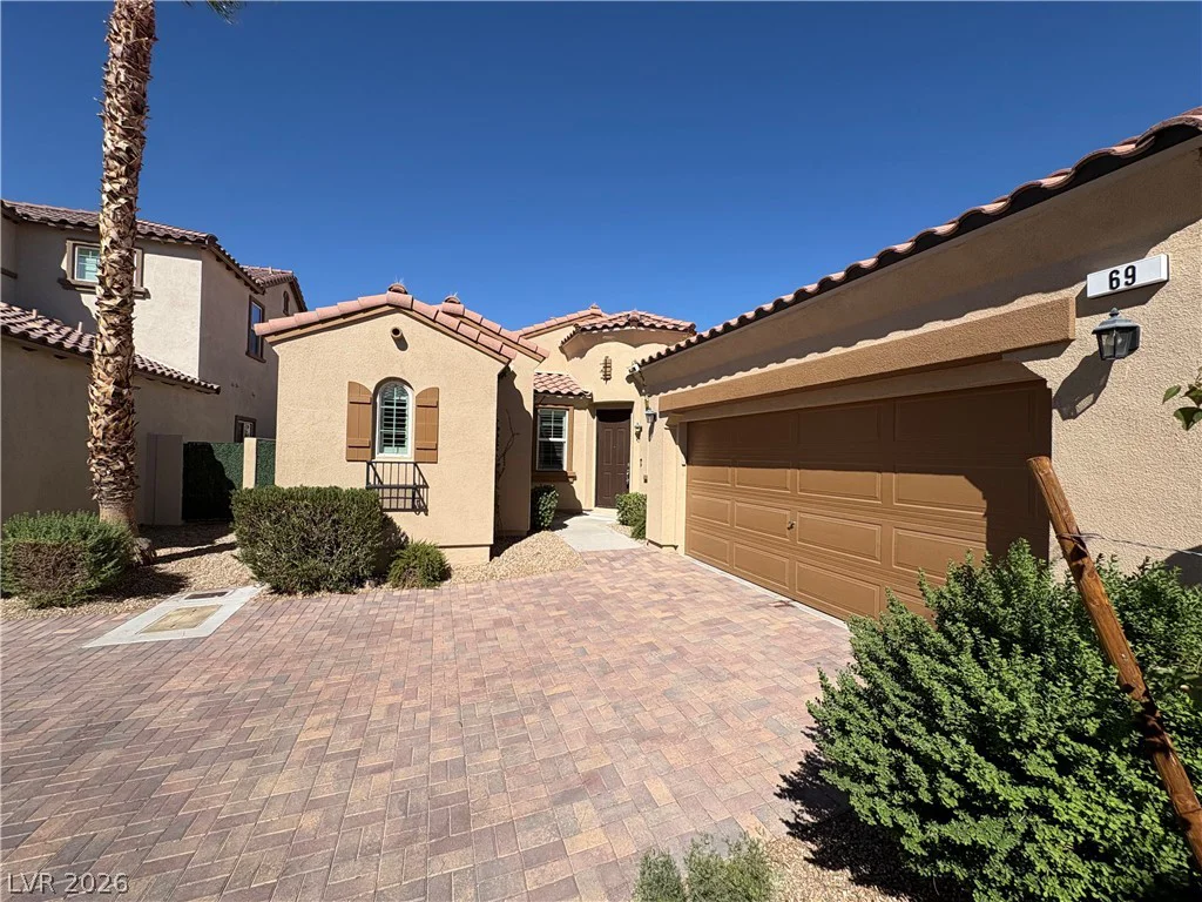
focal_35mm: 14
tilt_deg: +0.8
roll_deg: -1.0
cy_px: 451
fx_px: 486
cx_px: 601
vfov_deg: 85.7
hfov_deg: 102.1
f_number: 2.2
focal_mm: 2.22
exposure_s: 1/2985
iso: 50
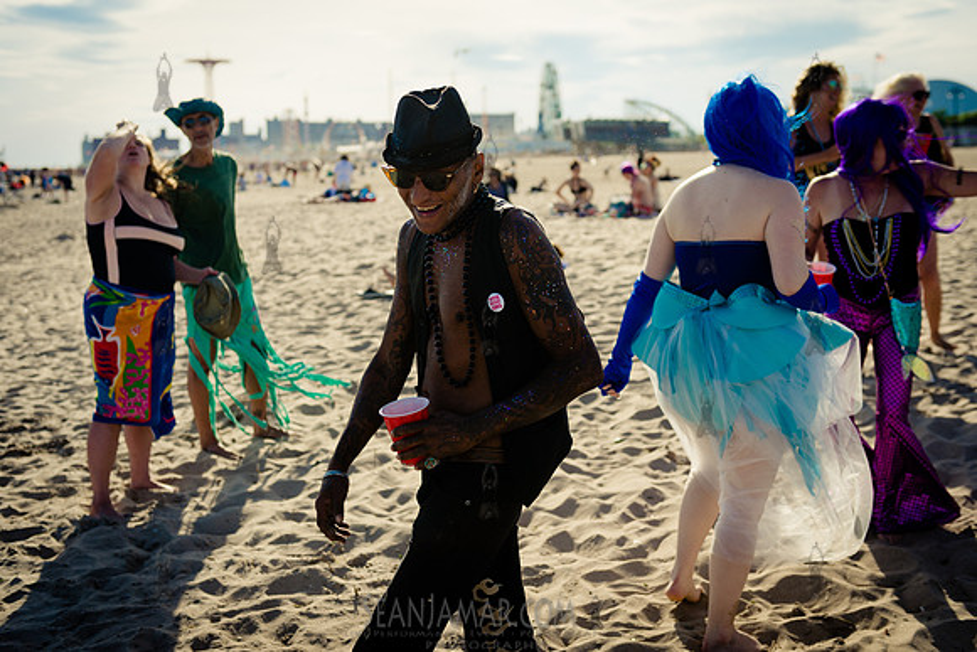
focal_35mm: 48
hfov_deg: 41.1
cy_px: 326
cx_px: 488
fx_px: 1303
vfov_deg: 28.1
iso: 100
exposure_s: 1/1600
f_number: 3.5
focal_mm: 48
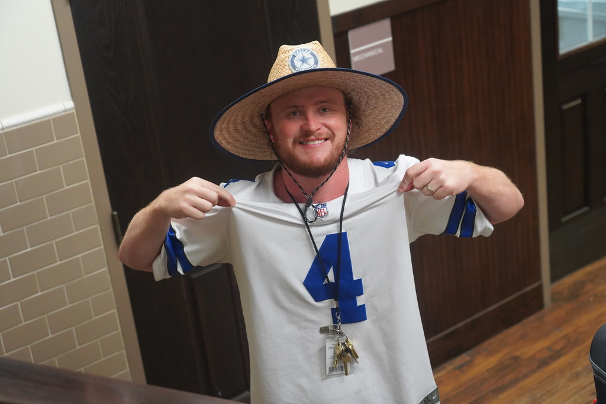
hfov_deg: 32.4
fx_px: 1044
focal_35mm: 62
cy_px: 202
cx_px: 303
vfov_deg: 21.9
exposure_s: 1/160
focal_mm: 62
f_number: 4
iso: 6400
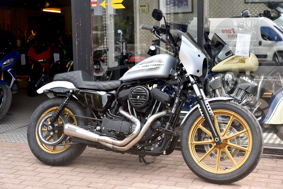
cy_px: 94
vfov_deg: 21.9
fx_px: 488
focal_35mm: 62
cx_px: 142
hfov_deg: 32.4
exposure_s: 1/80
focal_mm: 62
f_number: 4.5
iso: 100
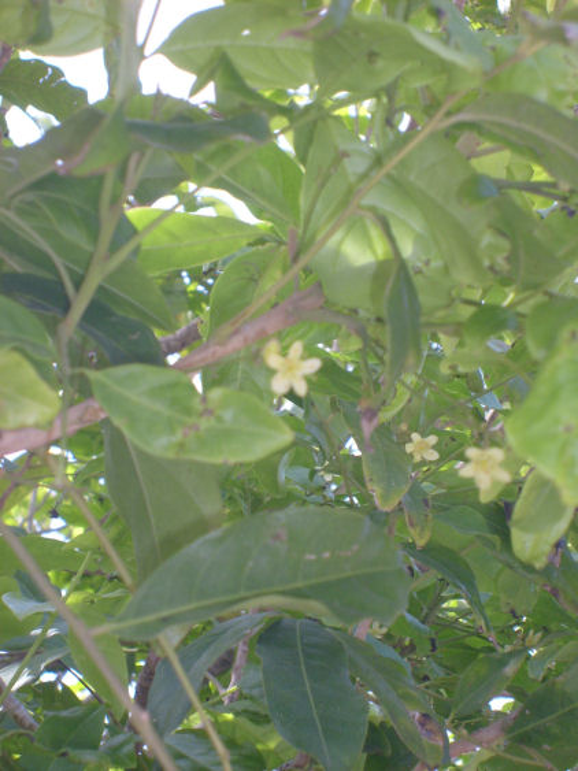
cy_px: 386
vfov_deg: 18.6
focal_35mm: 106
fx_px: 2361
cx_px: 289
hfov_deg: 14.0
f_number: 4.9
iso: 100
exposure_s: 1/90
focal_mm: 17.4
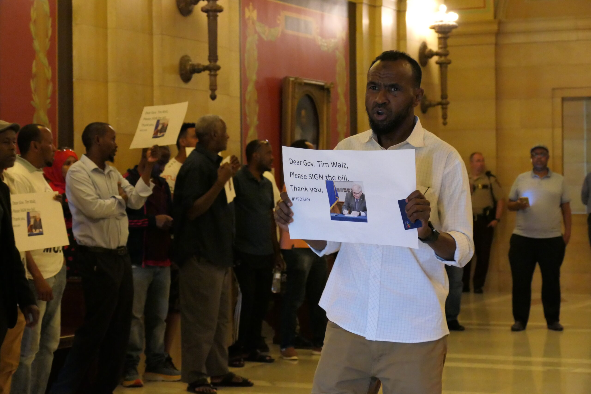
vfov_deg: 14.9
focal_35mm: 92
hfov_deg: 22.1
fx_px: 1510
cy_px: 197
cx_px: 296
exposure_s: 1/50
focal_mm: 33.51
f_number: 3.8
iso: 3200
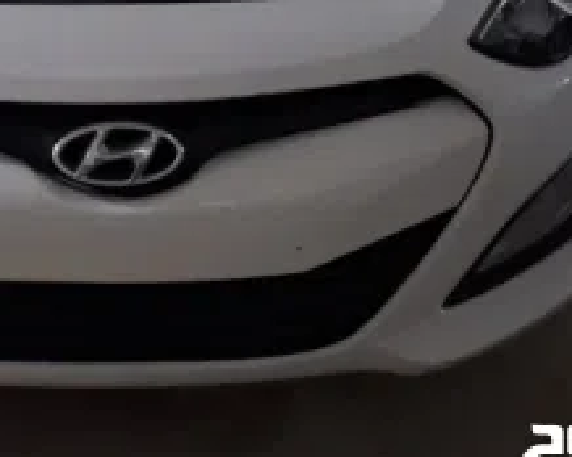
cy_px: 21
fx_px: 1116
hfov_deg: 28.2
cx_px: 126
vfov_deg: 22.4
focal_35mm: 66
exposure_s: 1/20
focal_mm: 5.54
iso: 800
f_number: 1.8
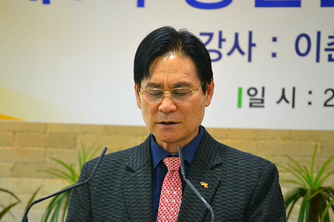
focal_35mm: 278
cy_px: 111
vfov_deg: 4.9
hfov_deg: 7.4
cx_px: 167
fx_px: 2573
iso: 3200
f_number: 5.6
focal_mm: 185
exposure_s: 1/100
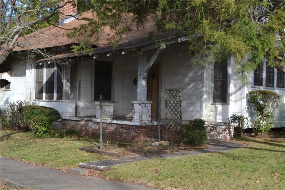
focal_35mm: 54
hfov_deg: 36.9
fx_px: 427
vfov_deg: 25.0
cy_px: 95
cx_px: 142
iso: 100
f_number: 5.6
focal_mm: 36
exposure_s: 1/125
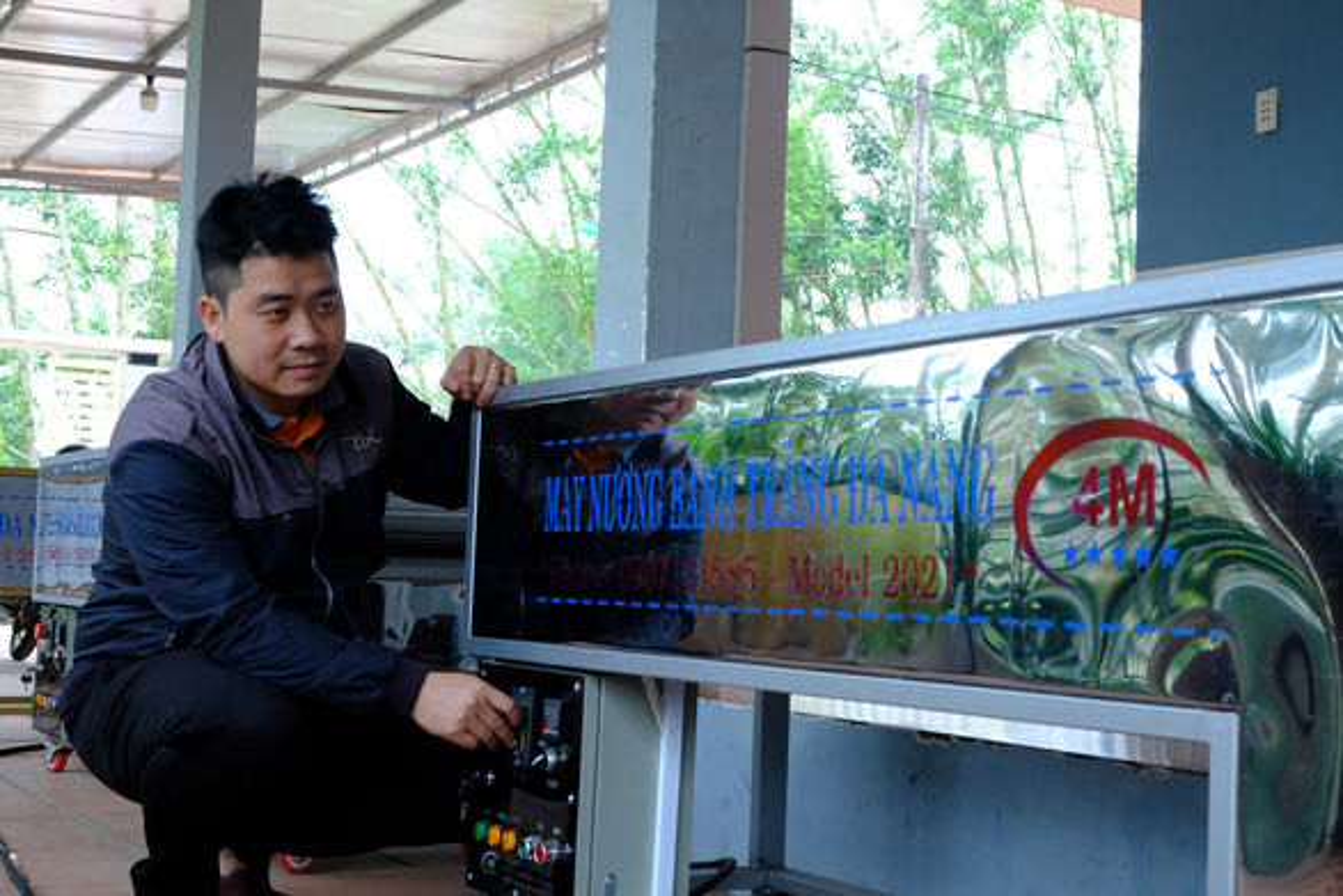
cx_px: 672
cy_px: 448
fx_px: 1754
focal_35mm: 47
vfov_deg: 28.7
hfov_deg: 41.9
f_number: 8
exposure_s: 1/125
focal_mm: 31.5
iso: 3200
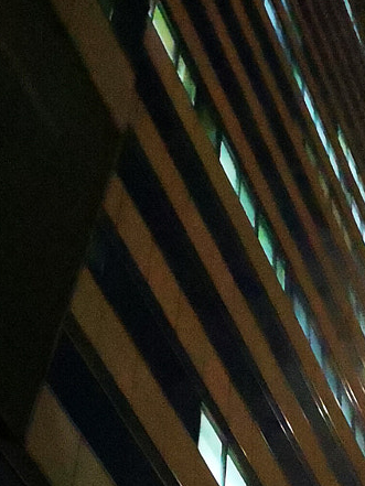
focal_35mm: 98
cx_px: 470
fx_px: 1377
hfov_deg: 14.5
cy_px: 666
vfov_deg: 18.4
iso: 6400
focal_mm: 3.95
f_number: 4
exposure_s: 1/16.7
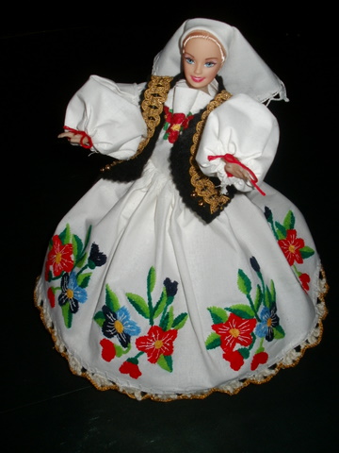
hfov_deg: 39.7
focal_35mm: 36
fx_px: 470
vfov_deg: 51.4
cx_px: 170
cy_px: 226
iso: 125
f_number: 3.5
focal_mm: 6.3
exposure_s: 1/30
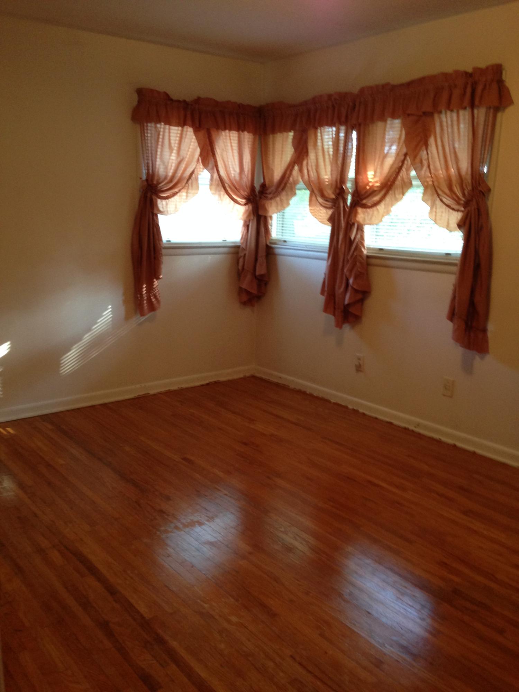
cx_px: 260
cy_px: 346
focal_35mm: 33
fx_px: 660
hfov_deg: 42.9
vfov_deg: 55.4
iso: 125
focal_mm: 4.12
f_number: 2.4
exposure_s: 1/20
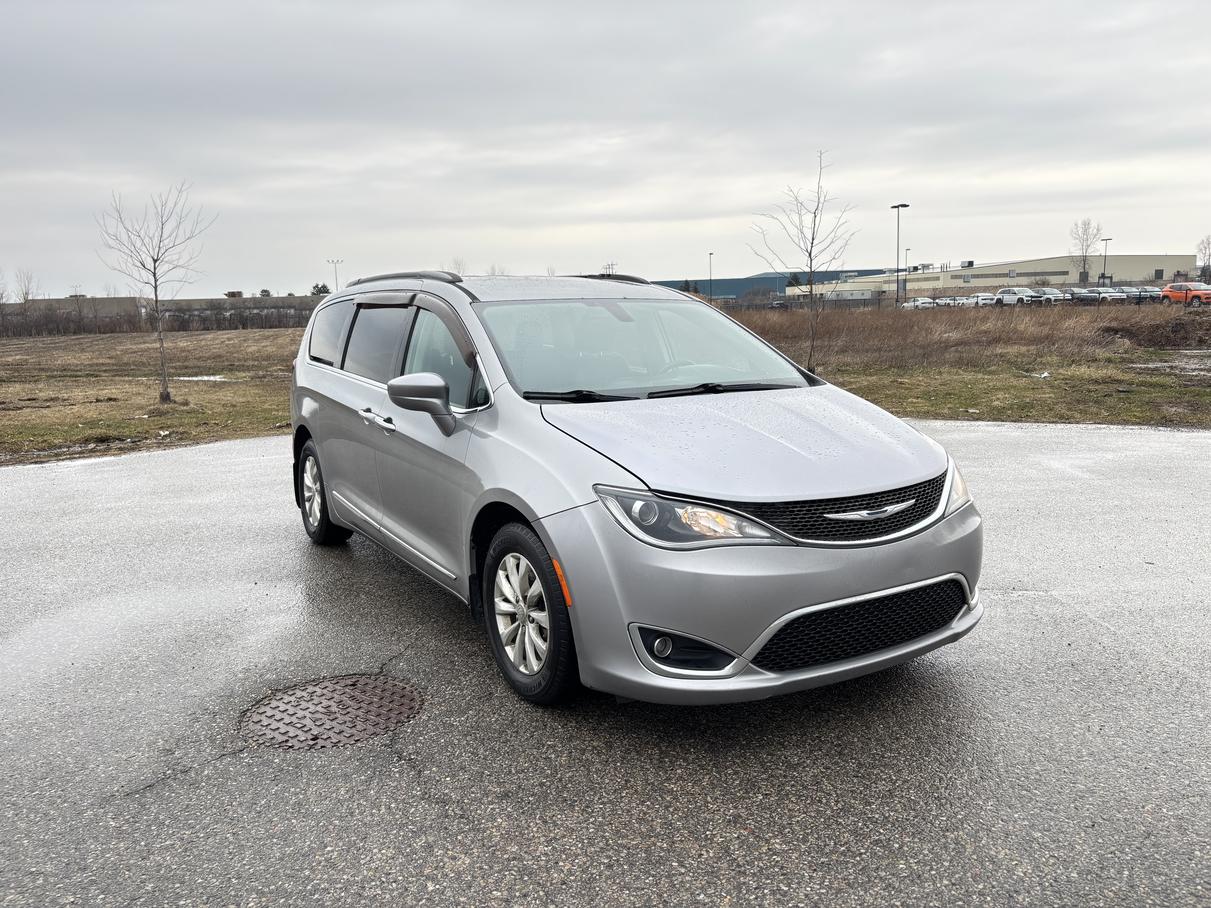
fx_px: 910
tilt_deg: -10.1
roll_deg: +1.8
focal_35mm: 26
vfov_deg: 53.1
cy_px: 454
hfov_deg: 67.3
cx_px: 606
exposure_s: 1/197
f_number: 1.6
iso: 50
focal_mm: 5.96
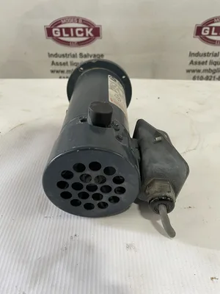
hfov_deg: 53.1
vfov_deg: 67.3
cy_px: 147
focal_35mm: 26
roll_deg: -0.9
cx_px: 110
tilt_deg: -33.6
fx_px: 220
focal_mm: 4.2
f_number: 1.6
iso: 80
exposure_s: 1/60
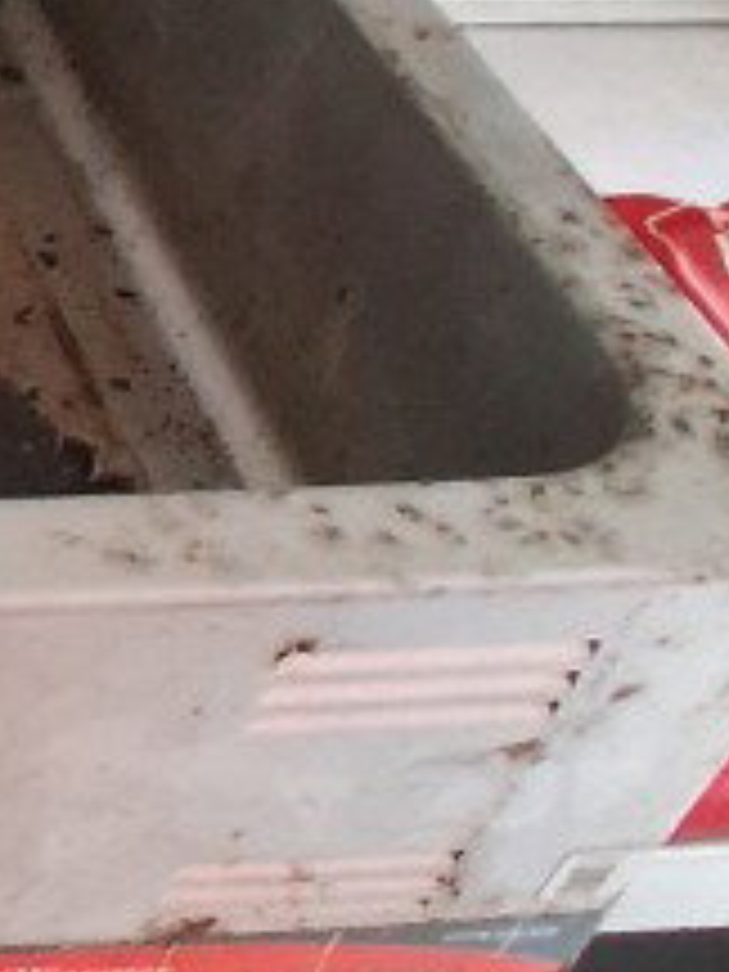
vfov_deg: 29.5
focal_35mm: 64
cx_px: -590
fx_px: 1797
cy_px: 173
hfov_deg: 18.1
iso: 400
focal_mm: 1.4
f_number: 2.2
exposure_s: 1/30
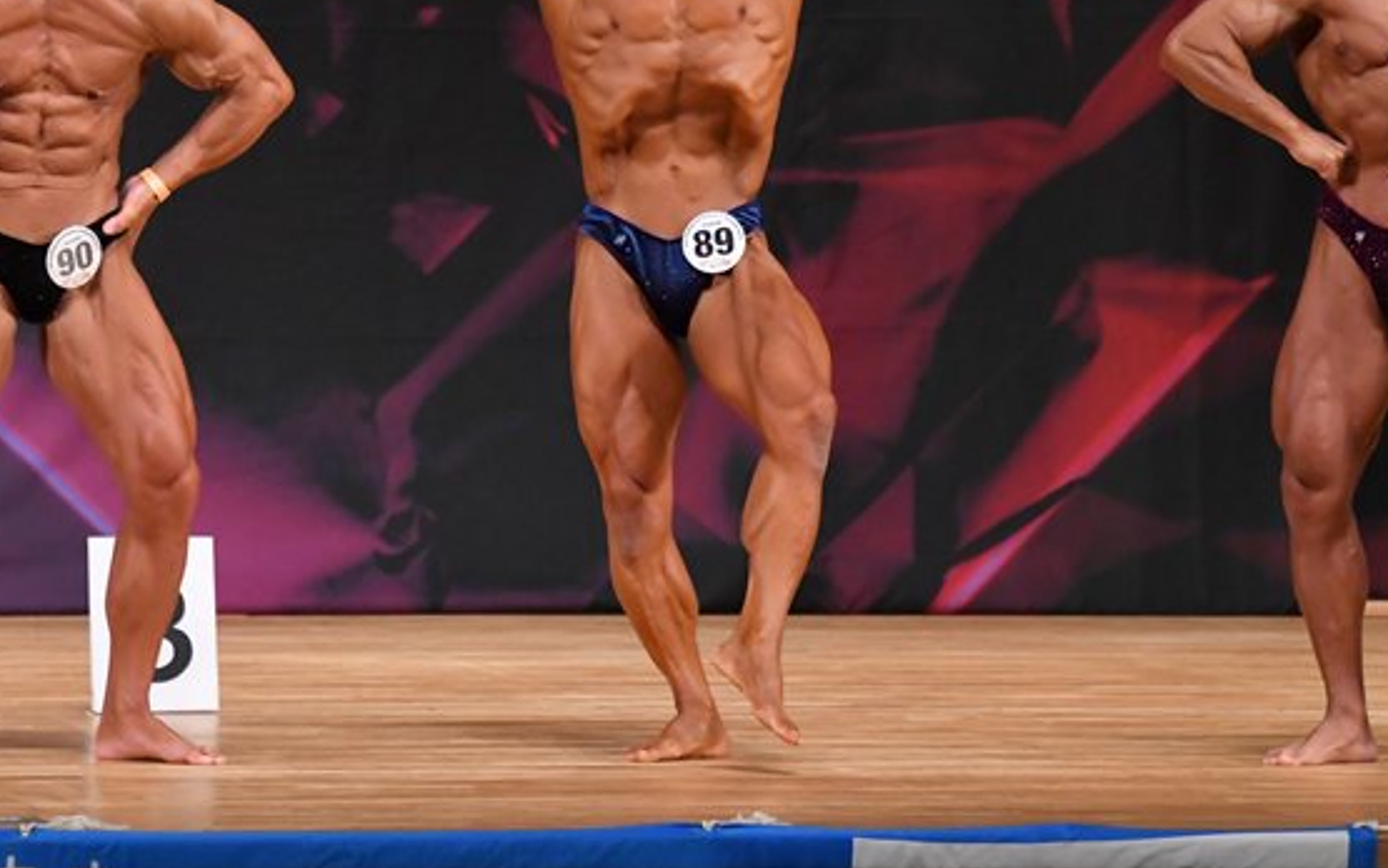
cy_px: 250
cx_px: 712
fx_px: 13733
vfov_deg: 3.6
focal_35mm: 363
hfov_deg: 5.8
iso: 4500
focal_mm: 170
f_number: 5.6
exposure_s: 1/400
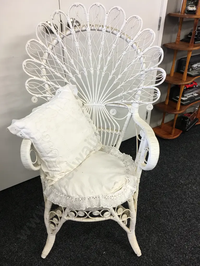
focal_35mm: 29
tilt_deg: -31.9
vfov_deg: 61.7
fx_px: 223
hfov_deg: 48.2
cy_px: 133
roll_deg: -1.6
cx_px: 100
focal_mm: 4.15
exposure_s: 1/33
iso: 50
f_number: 2.2
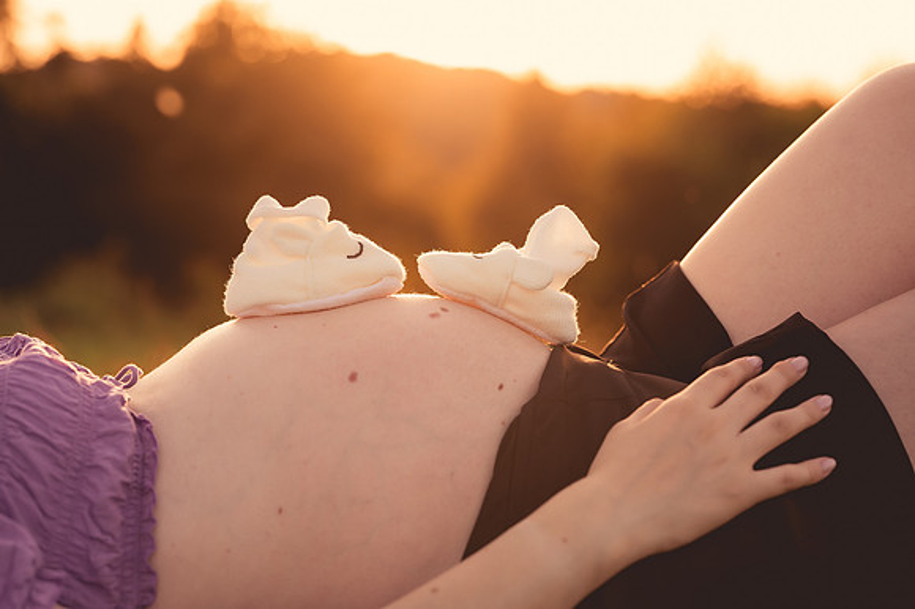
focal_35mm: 85
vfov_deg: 16.1
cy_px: 304
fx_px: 2159
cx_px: 458
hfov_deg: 23.9
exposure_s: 1/640
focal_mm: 85
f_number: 4
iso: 400
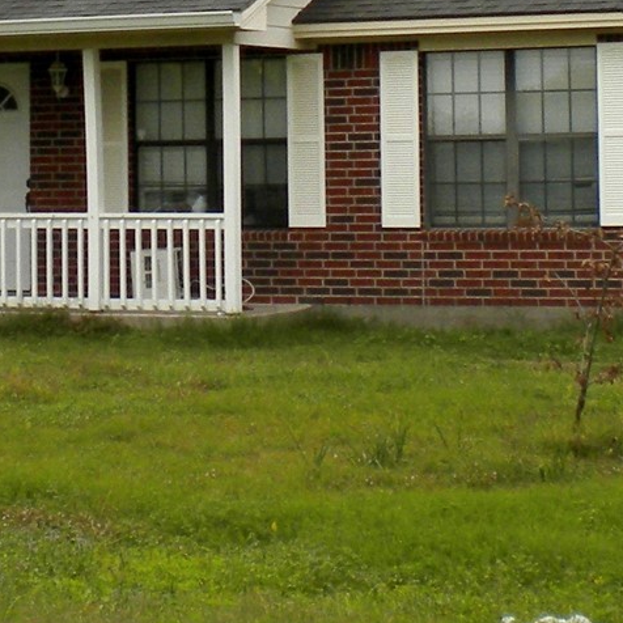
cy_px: -56
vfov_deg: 12.9
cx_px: 246
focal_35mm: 133
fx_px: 2708
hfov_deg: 13.1
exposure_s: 1/211
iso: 113
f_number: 4.6
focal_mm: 6.3
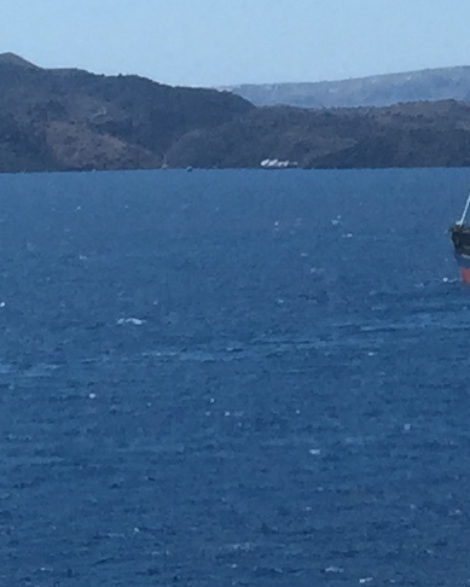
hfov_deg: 8.0
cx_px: 698
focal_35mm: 190
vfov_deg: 9.9
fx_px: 3303
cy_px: -289
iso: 32
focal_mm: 4.15
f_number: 2.2
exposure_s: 1/465
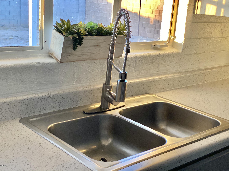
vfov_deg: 28.0
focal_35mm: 52
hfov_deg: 36.8
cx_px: 114
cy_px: 86
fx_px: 344
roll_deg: -4.9
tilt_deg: -13.9
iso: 160
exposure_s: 1/60
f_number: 2
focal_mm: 6
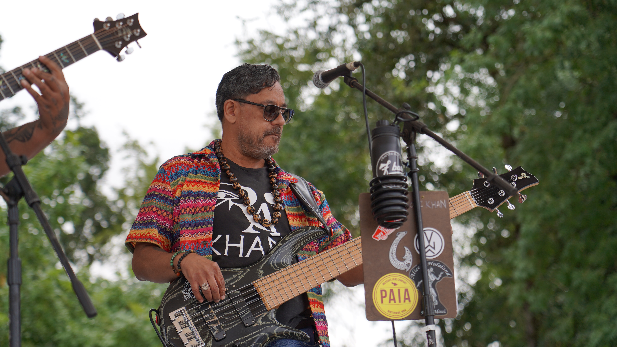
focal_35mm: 111
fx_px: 1816
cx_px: 307
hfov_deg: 19.3
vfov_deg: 10.9
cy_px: 163
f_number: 4.5
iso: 100
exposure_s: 1/320
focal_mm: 105
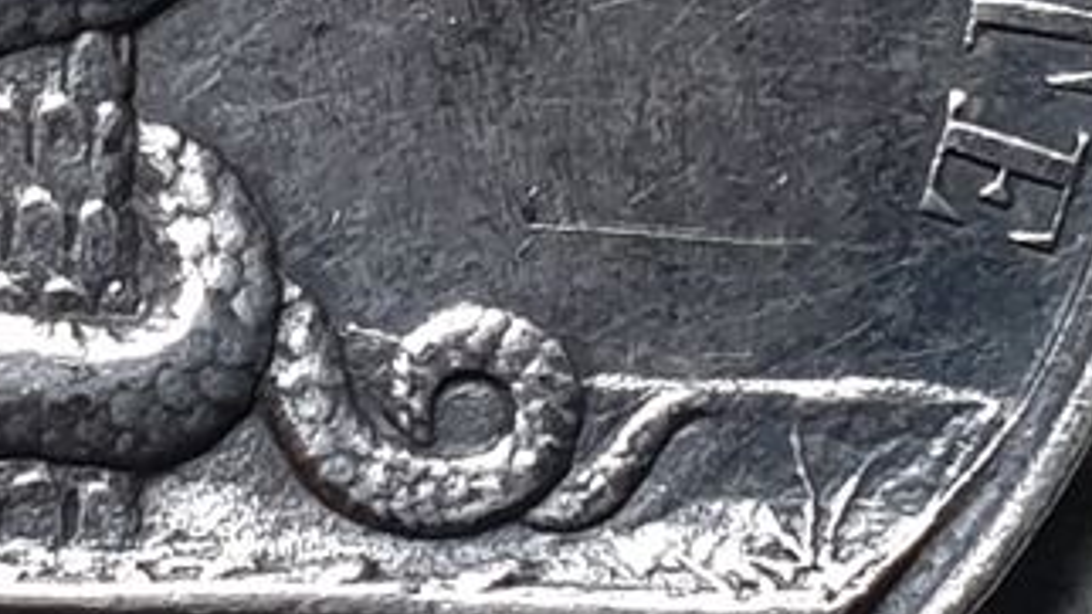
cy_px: -176
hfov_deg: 23.1
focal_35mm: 88
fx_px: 2548
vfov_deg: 13.3
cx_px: -41
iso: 200
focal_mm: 4.3
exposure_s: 1/60
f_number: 2.4
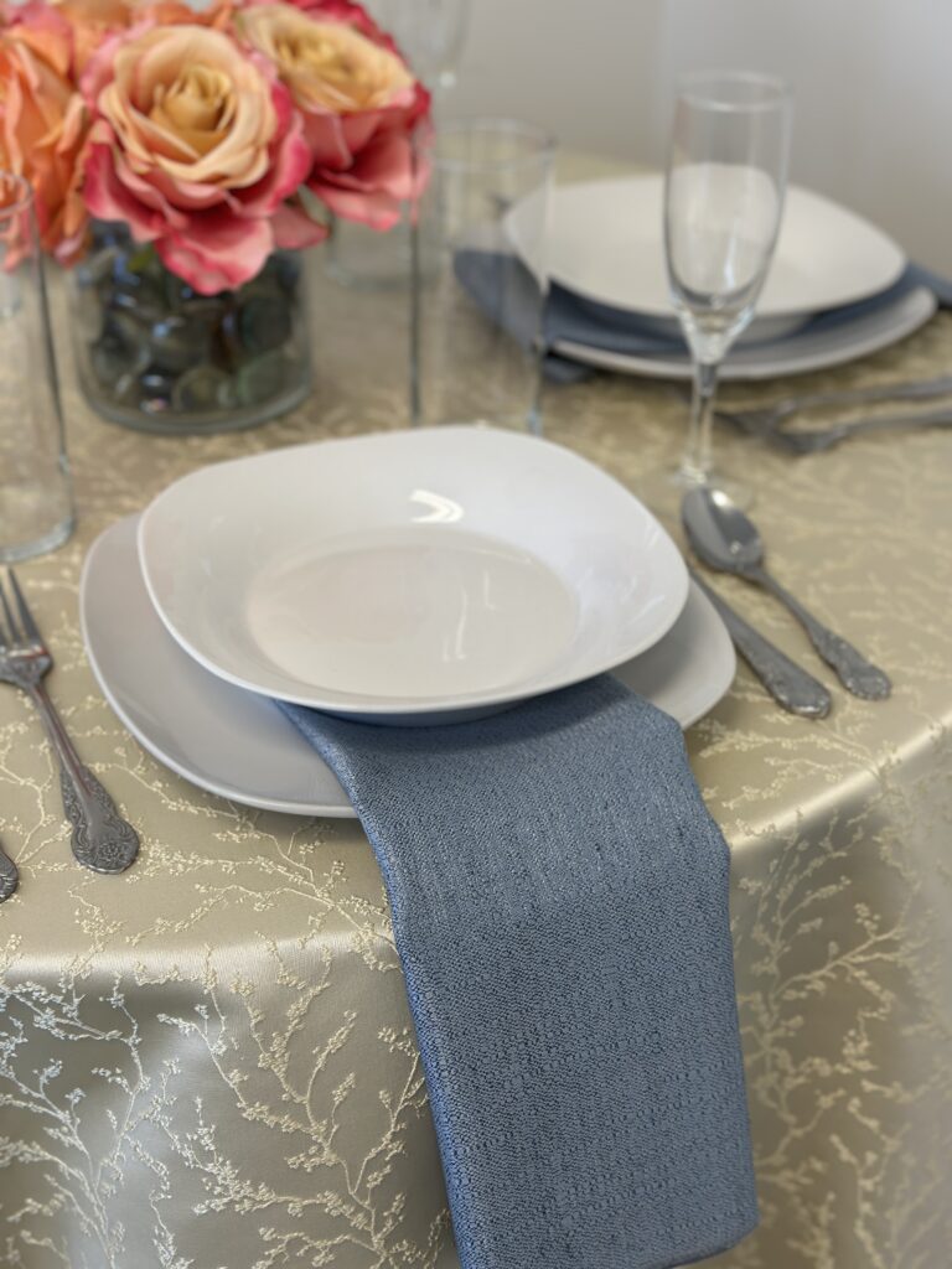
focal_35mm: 48
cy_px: 634
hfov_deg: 30.3
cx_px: 476
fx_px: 1760
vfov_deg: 39.7
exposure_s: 1/124
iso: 64
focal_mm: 6.86
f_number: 1.78
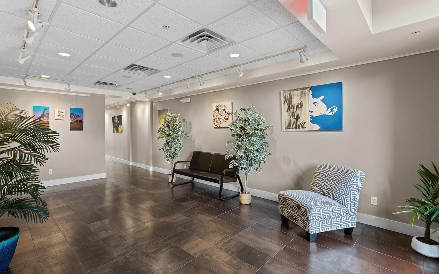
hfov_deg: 94.4
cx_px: 219
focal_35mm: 17
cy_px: 146
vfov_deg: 67.9
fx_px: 203
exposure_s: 1/50
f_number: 5.6
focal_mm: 16
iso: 1000
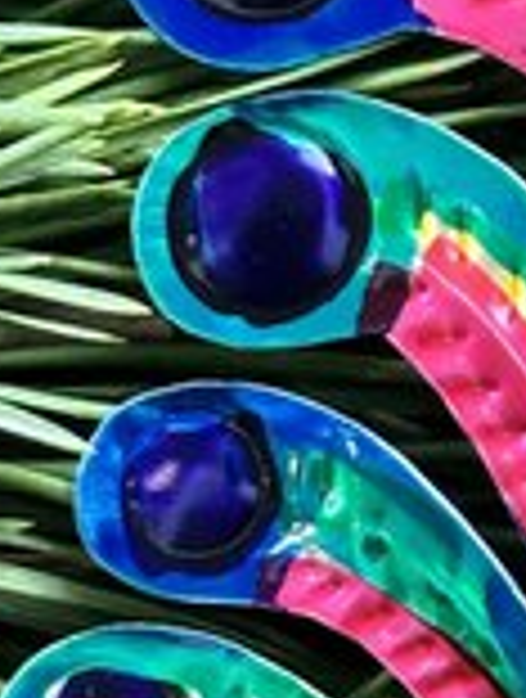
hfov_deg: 5.9
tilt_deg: -77.6
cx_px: 917
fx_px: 4984
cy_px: 666
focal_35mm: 247
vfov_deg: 8.0
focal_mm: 6.86
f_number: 1.78
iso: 200
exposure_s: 1/33
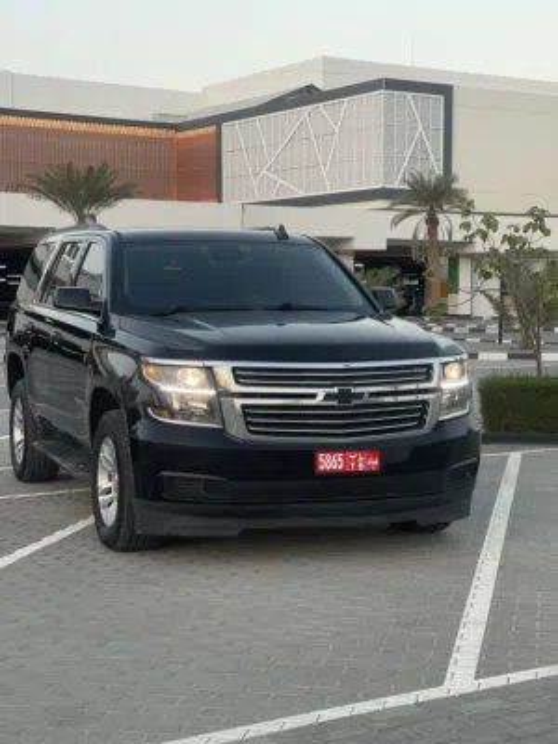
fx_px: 1376
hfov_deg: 22.9
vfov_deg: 30.3
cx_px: 279
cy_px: 372
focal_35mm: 64
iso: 40
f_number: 2.2
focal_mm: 7.5
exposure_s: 1/100
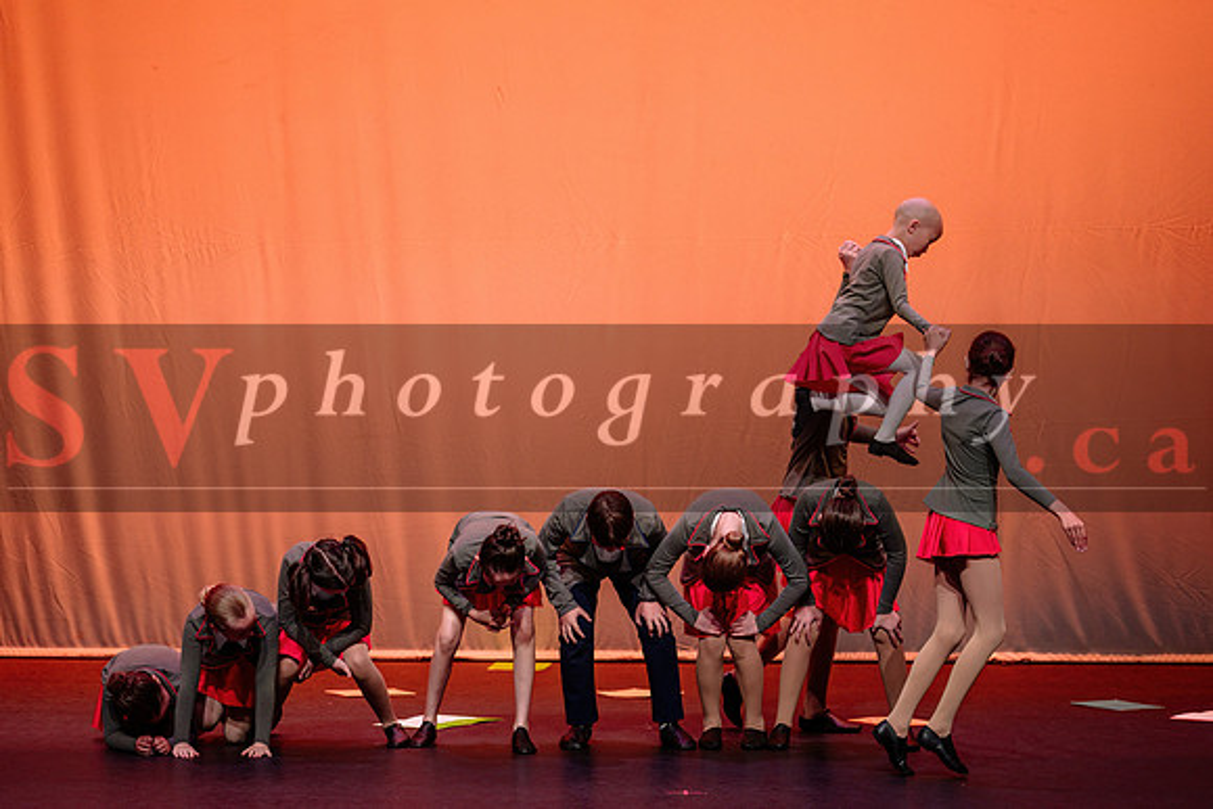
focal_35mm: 158
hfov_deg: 13.0
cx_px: 526
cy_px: 448
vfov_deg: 8.7
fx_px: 5341
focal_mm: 140
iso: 1250
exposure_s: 1/640
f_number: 2.8
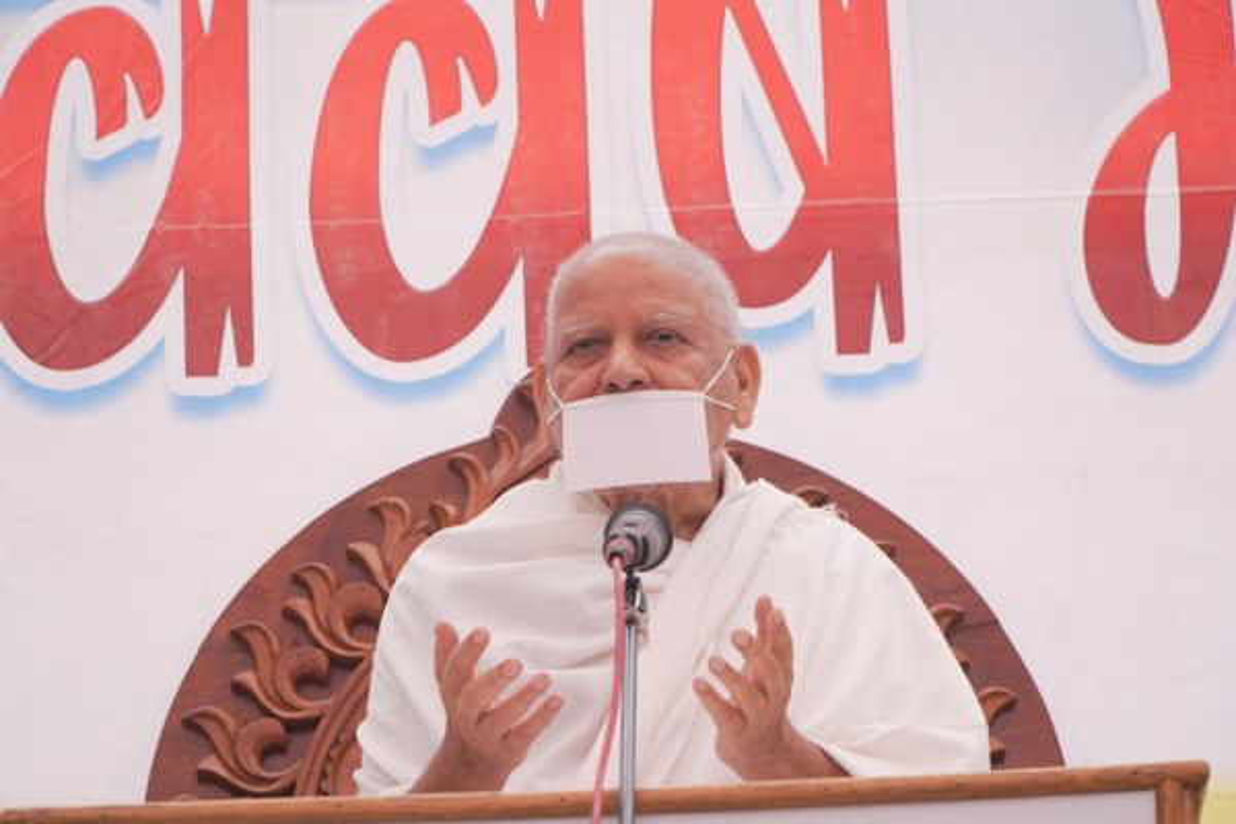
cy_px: 412
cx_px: 618
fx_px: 5407
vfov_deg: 8.7
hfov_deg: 13.0
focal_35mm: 158
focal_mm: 105
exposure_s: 1/100
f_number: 5.6
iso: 800
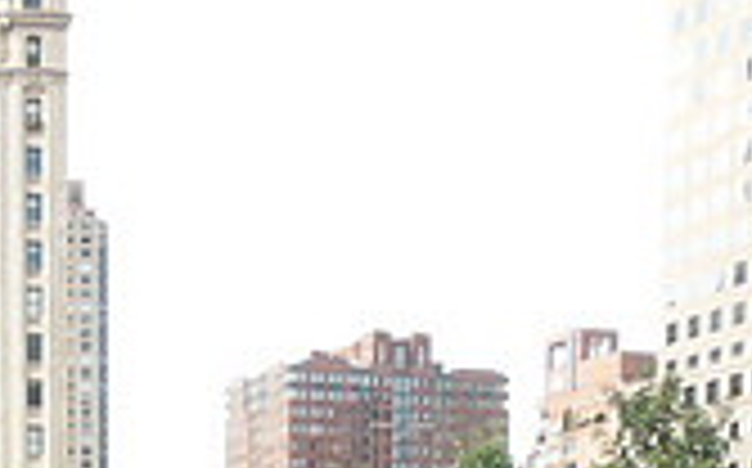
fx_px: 1884
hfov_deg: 20.7
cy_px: 965
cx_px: -216
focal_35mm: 92
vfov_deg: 12.4
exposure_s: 1/250
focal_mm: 4.5
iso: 100
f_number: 3.3
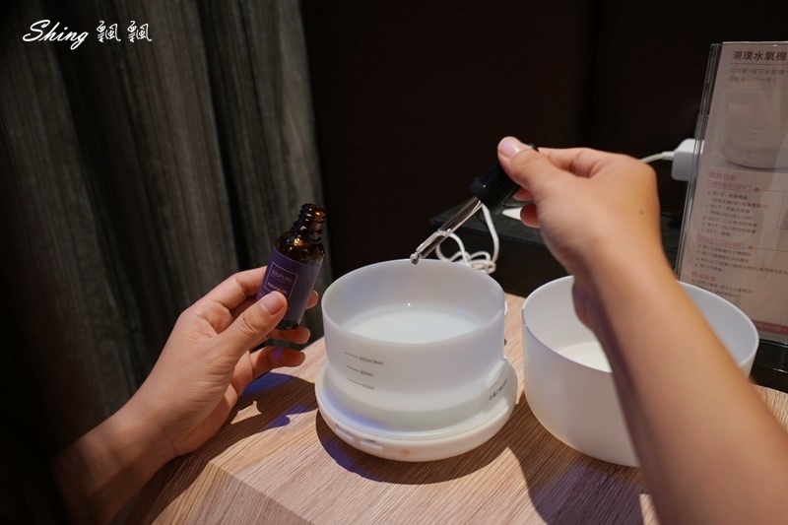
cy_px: 262
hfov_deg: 63.7
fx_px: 635
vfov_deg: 44.9
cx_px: 394
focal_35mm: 29
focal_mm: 29
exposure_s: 1/30
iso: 640
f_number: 4
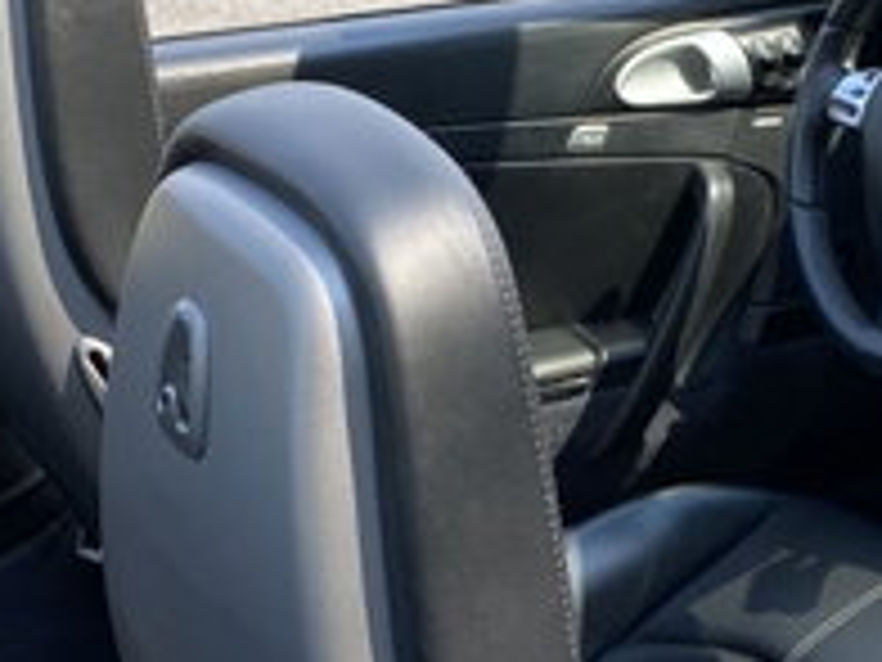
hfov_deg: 18.9
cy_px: 608
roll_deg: -1.6
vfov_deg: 14.3
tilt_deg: -28.6
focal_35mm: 102
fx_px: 2599
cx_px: 824
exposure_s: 1/513
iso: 32
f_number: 1.8
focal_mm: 4.25
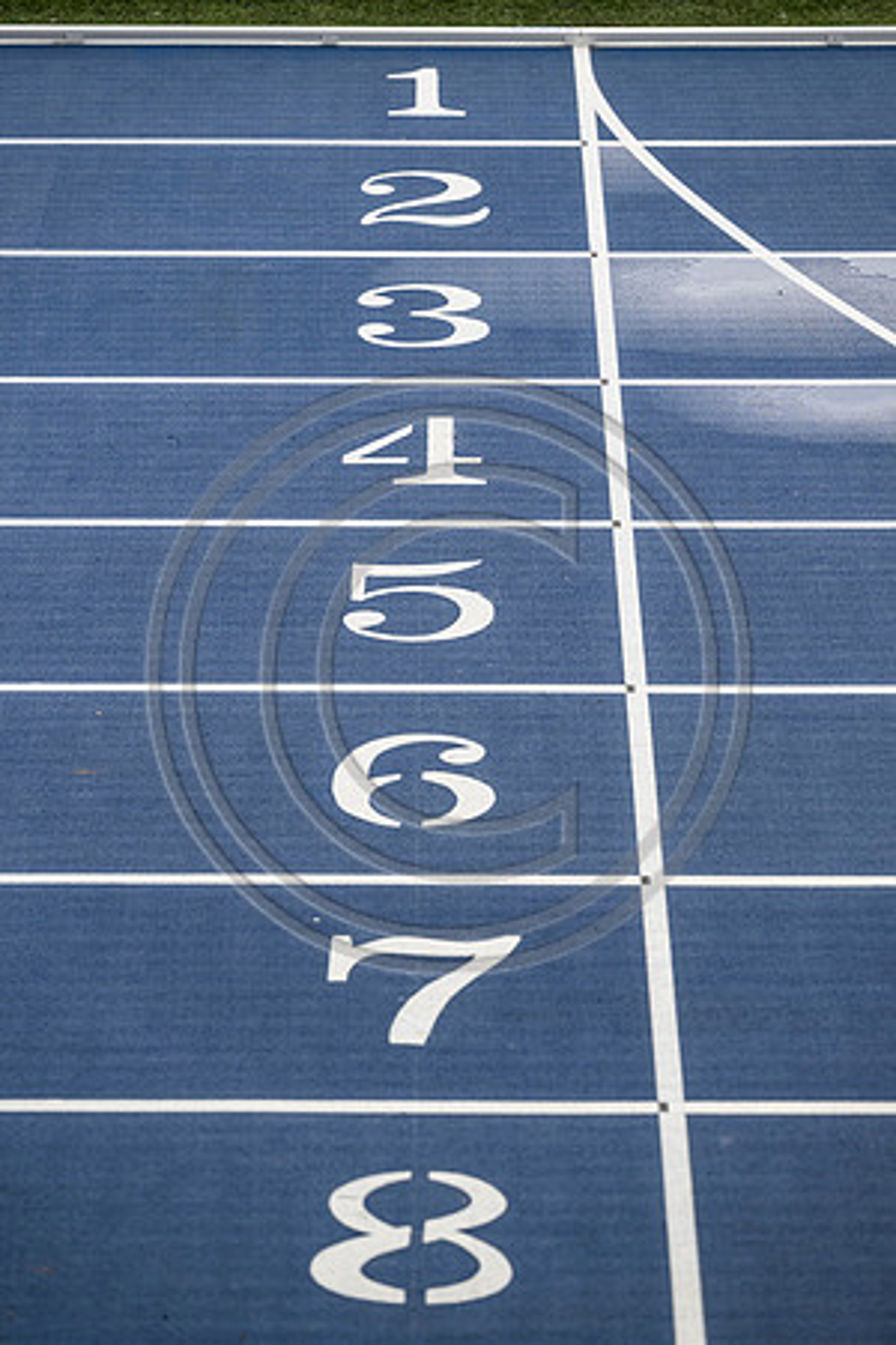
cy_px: 672
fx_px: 5973
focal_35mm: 160
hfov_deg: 8.6
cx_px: 448
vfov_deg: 12.8
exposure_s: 1/320
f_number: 4
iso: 200
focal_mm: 160
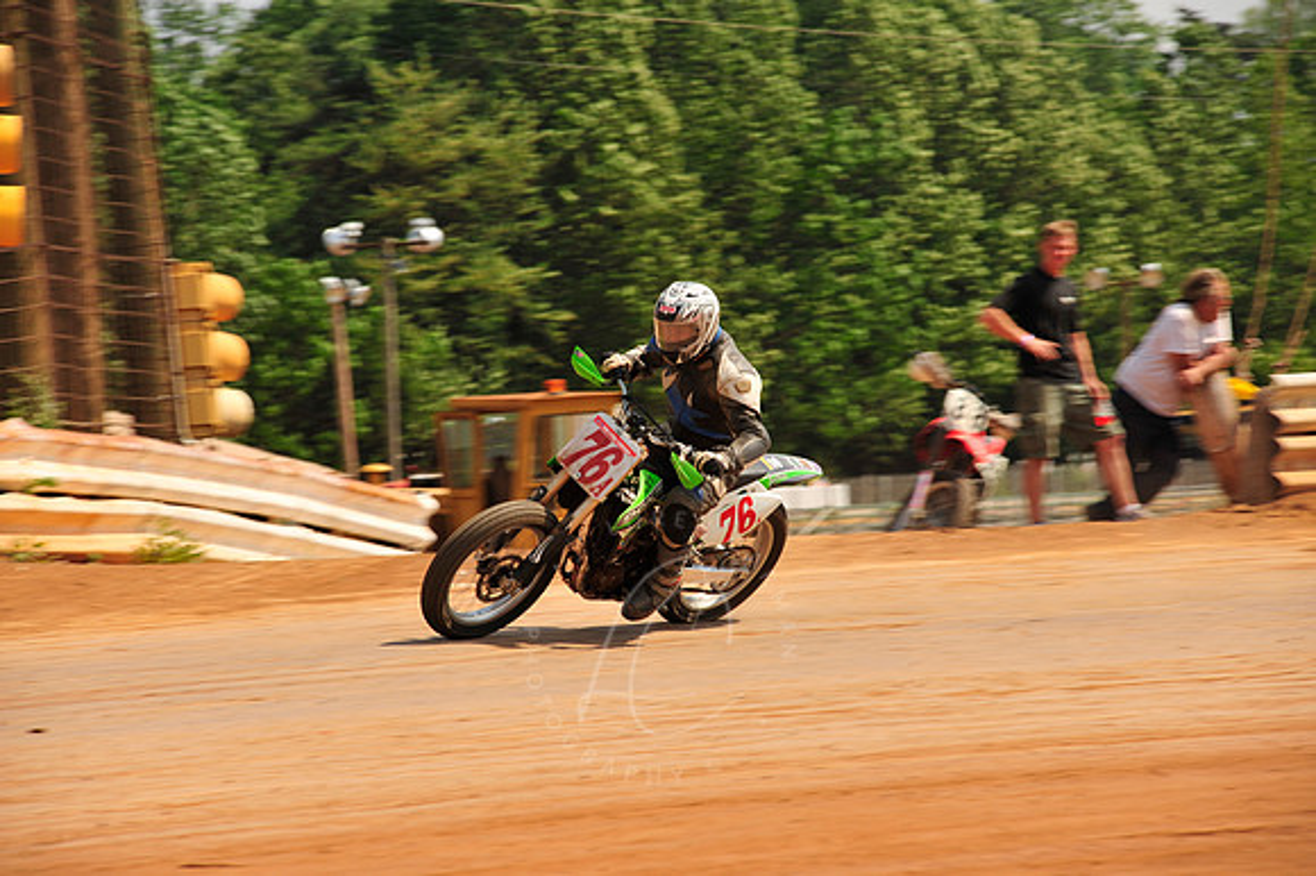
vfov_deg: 6.9
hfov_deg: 10.3
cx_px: 658
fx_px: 7307
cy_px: 438
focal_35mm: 200
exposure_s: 1/400
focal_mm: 200
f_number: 10
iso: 200
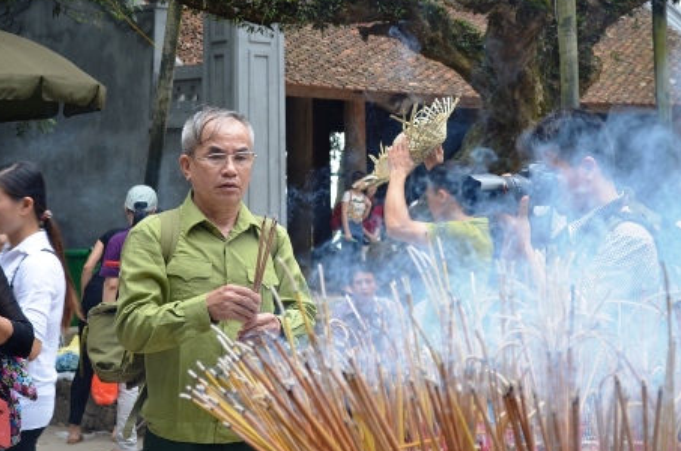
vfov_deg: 14.5
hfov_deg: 21.7
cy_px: 164
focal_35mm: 94
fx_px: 1774
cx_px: 401
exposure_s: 1/160
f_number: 6.3
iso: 200
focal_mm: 48
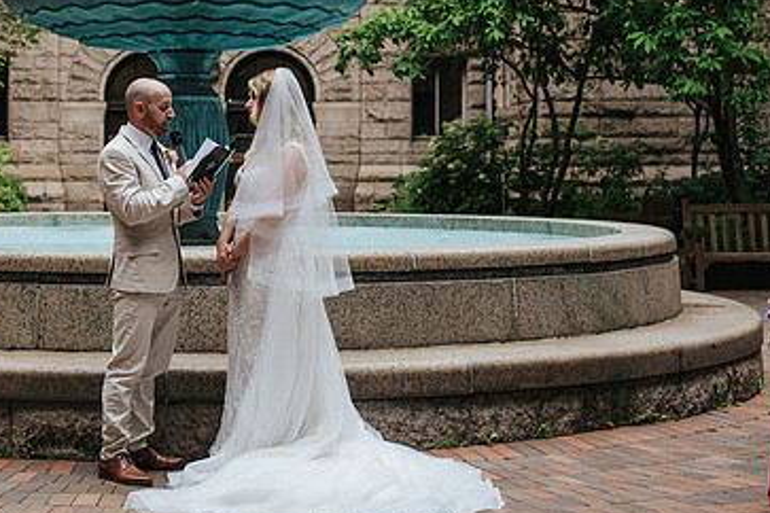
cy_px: 139
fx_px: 1732
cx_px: 206
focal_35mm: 81
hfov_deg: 24.8
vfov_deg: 16.8
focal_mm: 50
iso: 450
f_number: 4
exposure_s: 1/400
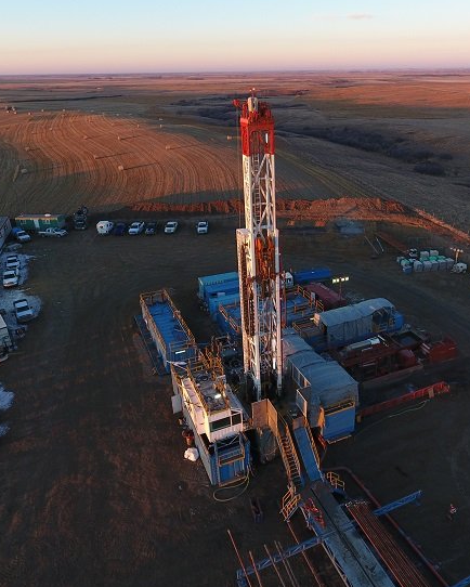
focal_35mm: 27
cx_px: 302
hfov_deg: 52.5
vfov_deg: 64.0
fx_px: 469
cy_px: 290
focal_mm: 3.61
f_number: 2.8
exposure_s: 1/100
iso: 114
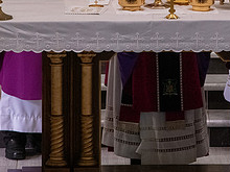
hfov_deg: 3.0
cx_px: 169
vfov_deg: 2.3
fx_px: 4359
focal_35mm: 656
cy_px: -16
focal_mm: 250
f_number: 10
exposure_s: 1/100
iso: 4000
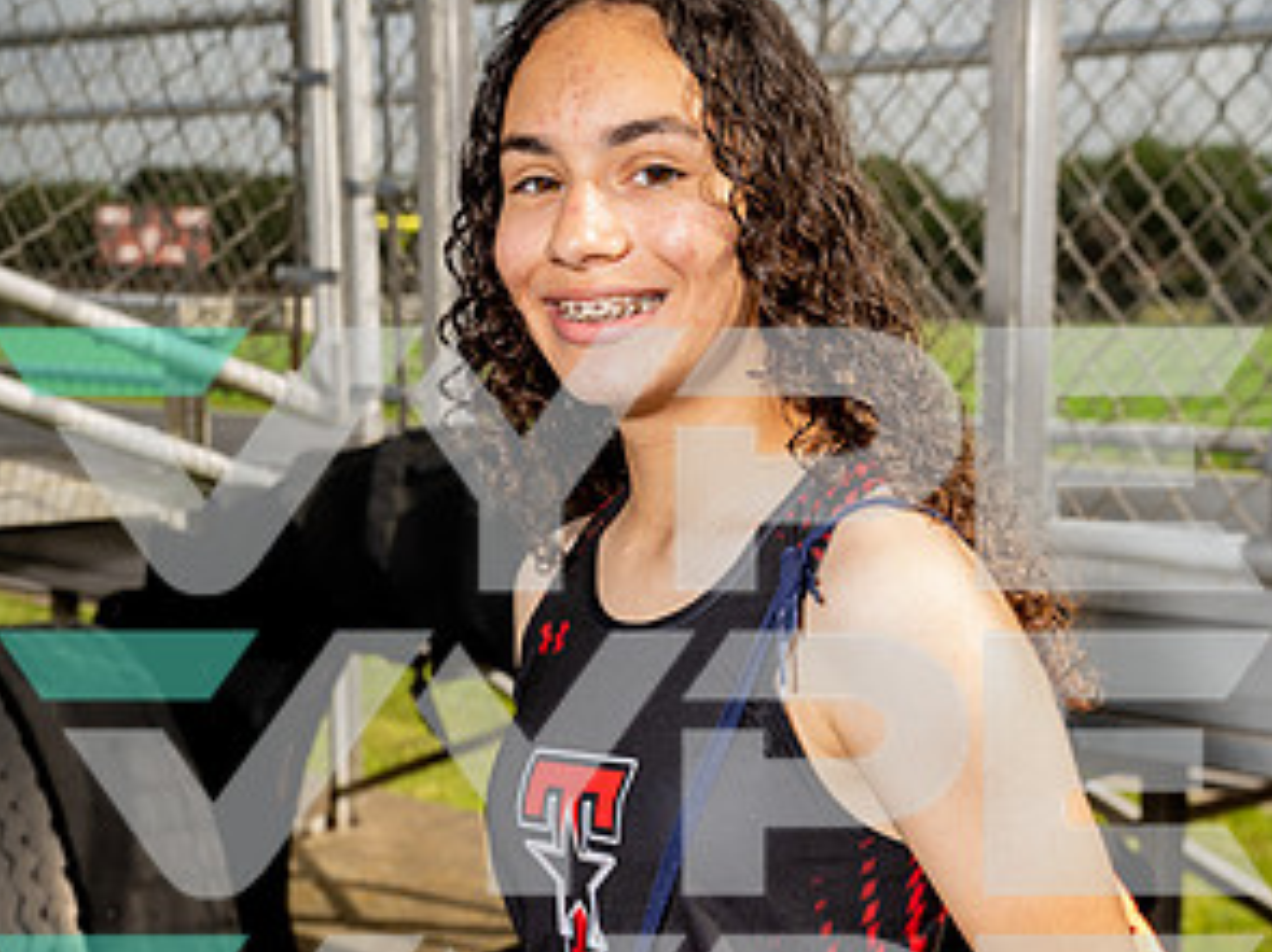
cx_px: 634
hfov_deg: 30.7
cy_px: 767
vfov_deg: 22.9
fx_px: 2314
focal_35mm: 63
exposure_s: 1/250
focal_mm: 43
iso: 100
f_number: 5.6
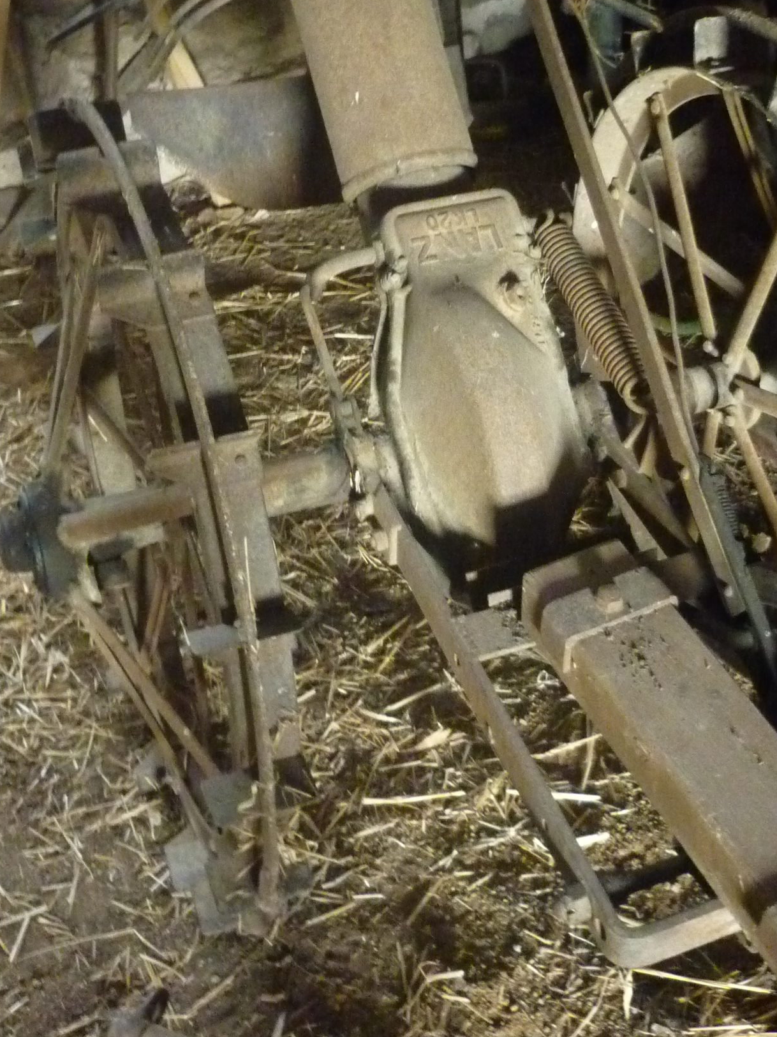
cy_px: 374
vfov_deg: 36.6
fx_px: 1557
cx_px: 452
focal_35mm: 52
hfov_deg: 28.0
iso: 800
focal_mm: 5.5
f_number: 2.8
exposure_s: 1/10
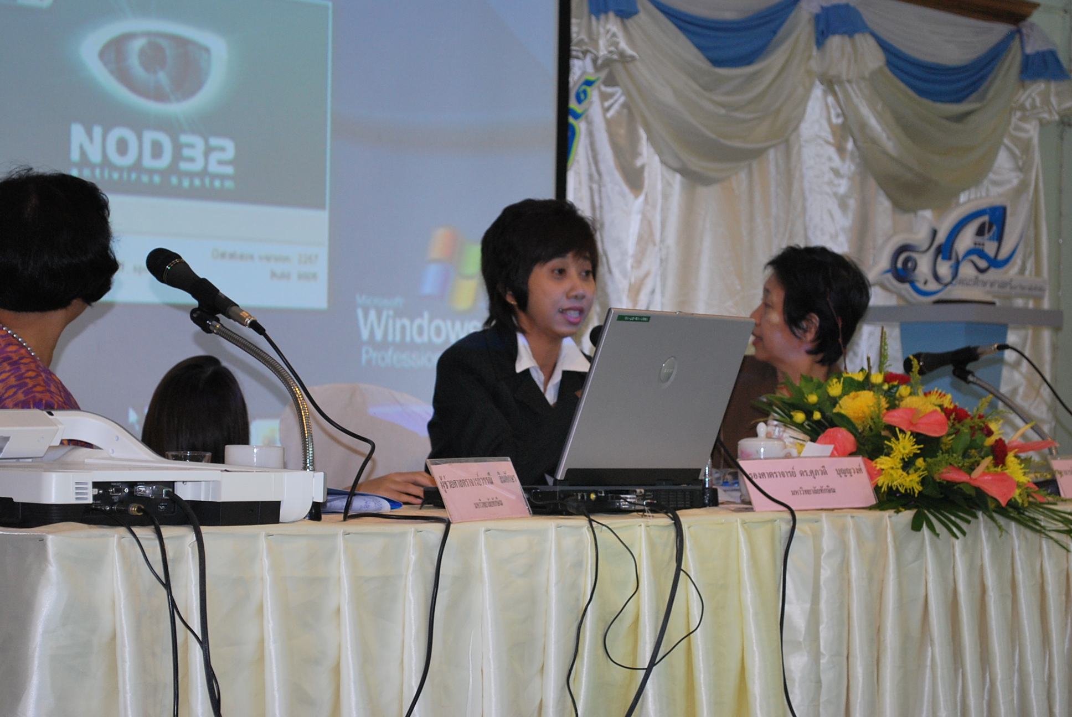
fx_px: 2460
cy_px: 358
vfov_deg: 16.6
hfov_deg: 24.6
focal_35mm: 82
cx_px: 536
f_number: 5.6
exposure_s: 1/13
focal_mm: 55
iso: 400
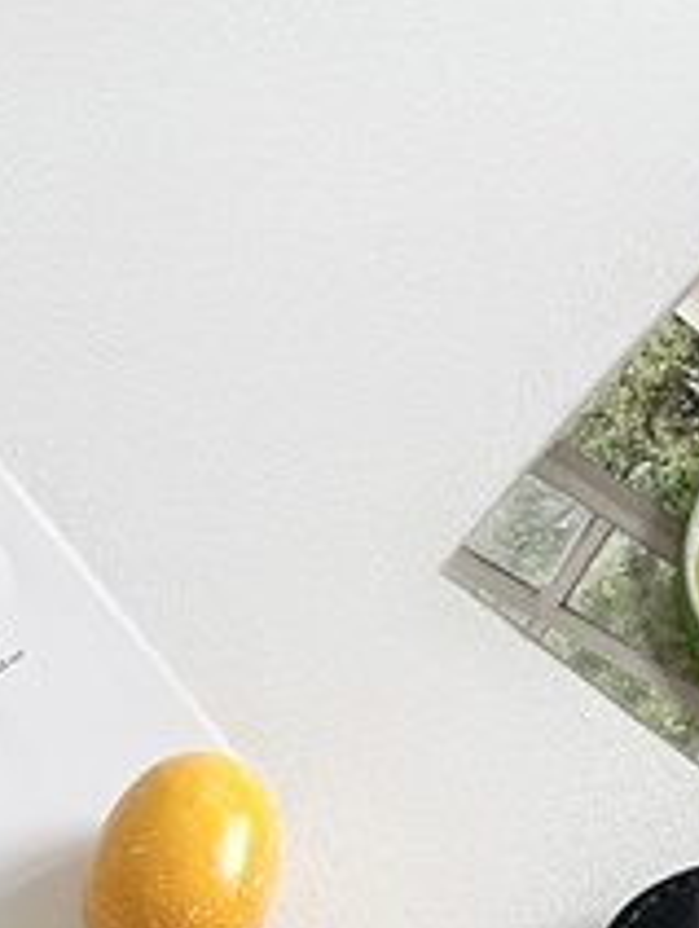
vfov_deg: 13.8
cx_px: -127
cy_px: 1794
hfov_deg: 11.8
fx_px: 3302
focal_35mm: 123
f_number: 1.6
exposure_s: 1/121
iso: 32
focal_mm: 4.2
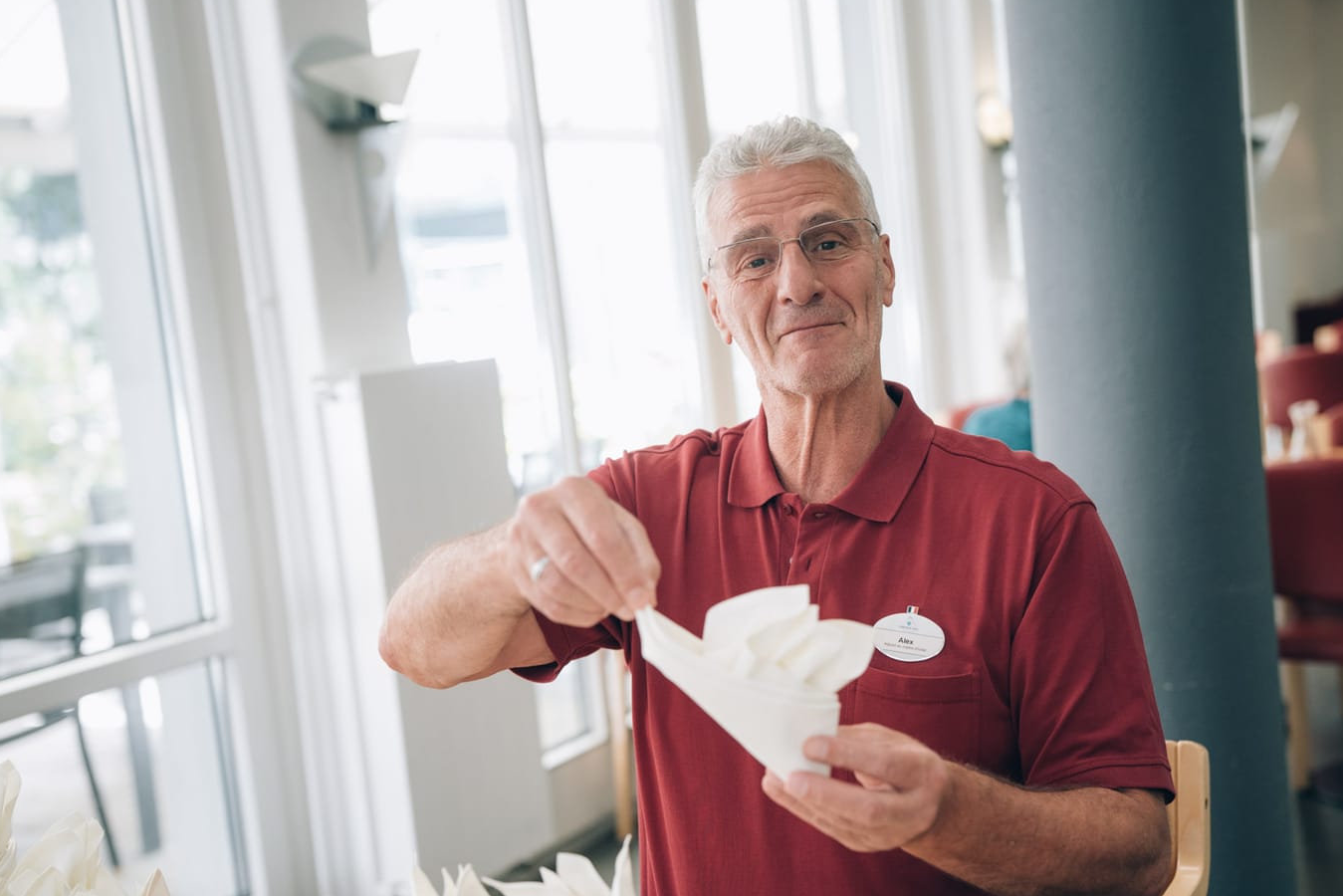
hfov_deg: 38.8
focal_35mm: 51
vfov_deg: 26.5
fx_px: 1903
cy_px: 520
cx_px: 776
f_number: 2.2
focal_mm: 43
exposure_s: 1/320
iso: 1000
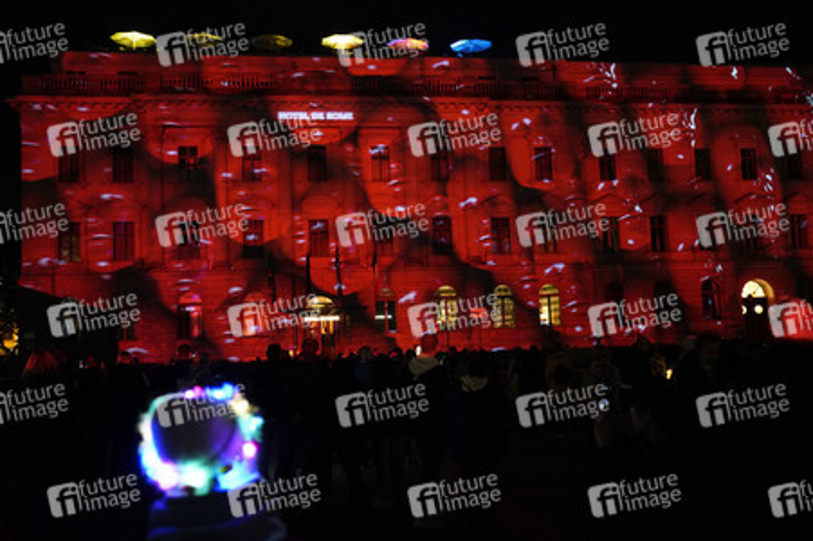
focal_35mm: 35
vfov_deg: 37.8
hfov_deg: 54.5
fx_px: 790
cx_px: 406
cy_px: 270
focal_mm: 35
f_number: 3.5
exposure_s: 1/13
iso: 1600
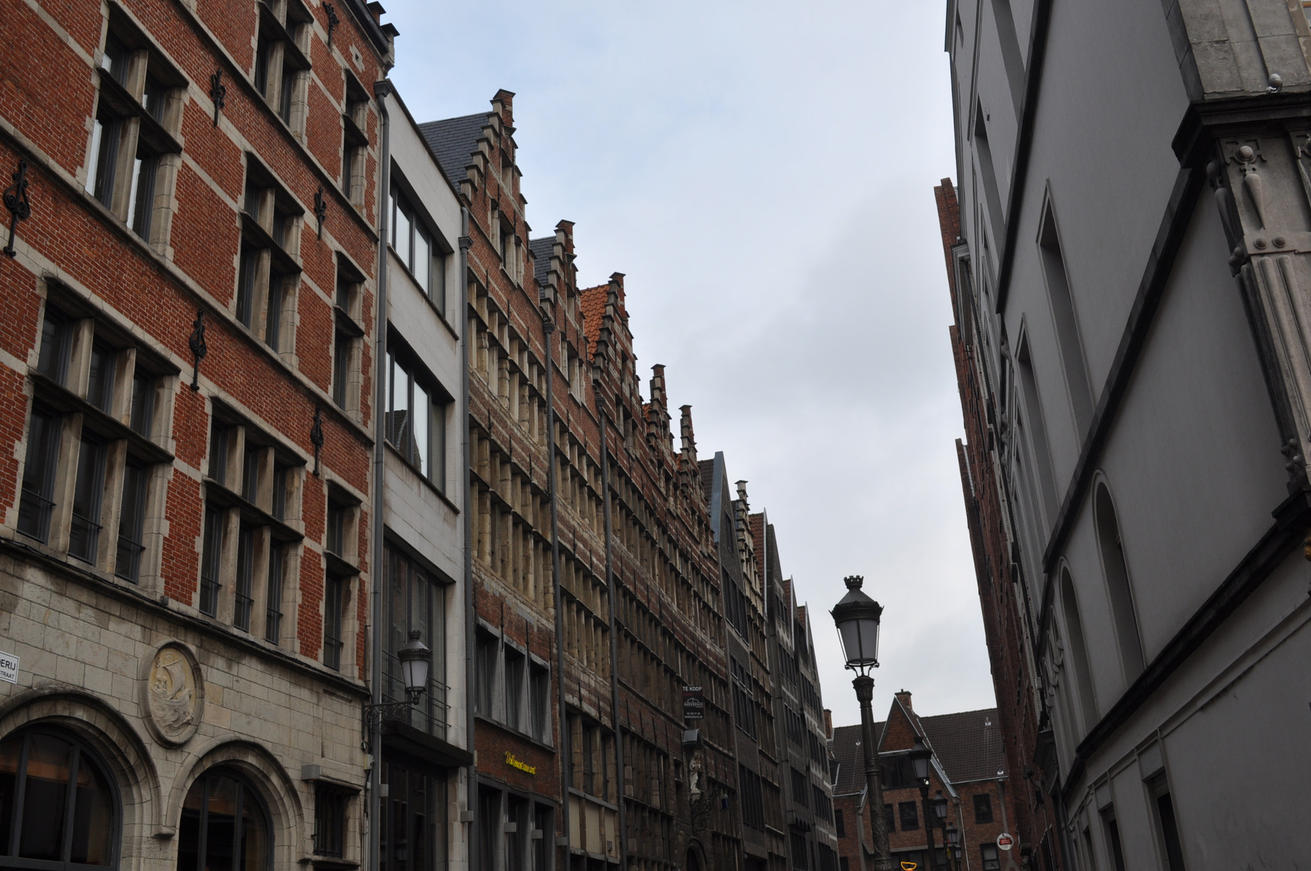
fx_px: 1309
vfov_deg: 36.8
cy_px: 436
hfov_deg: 53.2
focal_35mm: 36
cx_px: 656
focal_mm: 24
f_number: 10
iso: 200
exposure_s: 1/100
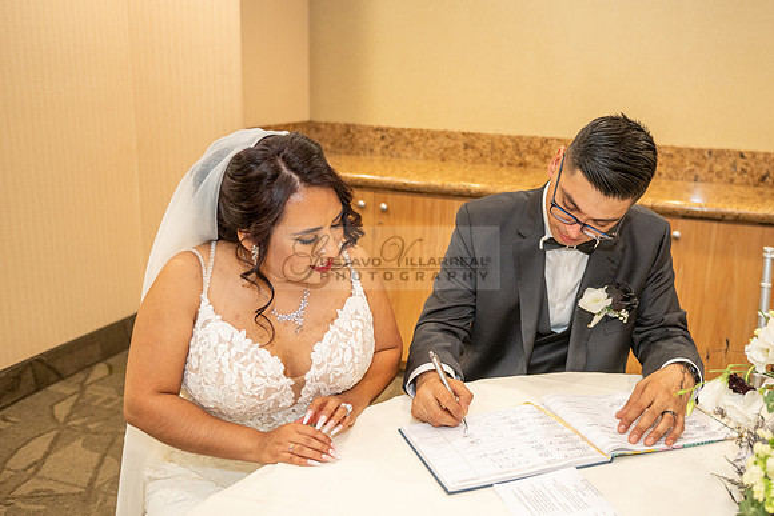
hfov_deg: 51.3
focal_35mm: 37
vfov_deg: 35.8
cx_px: 464
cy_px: 267
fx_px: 800
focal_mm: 31
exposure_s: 1/160
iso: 800
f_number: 2.8
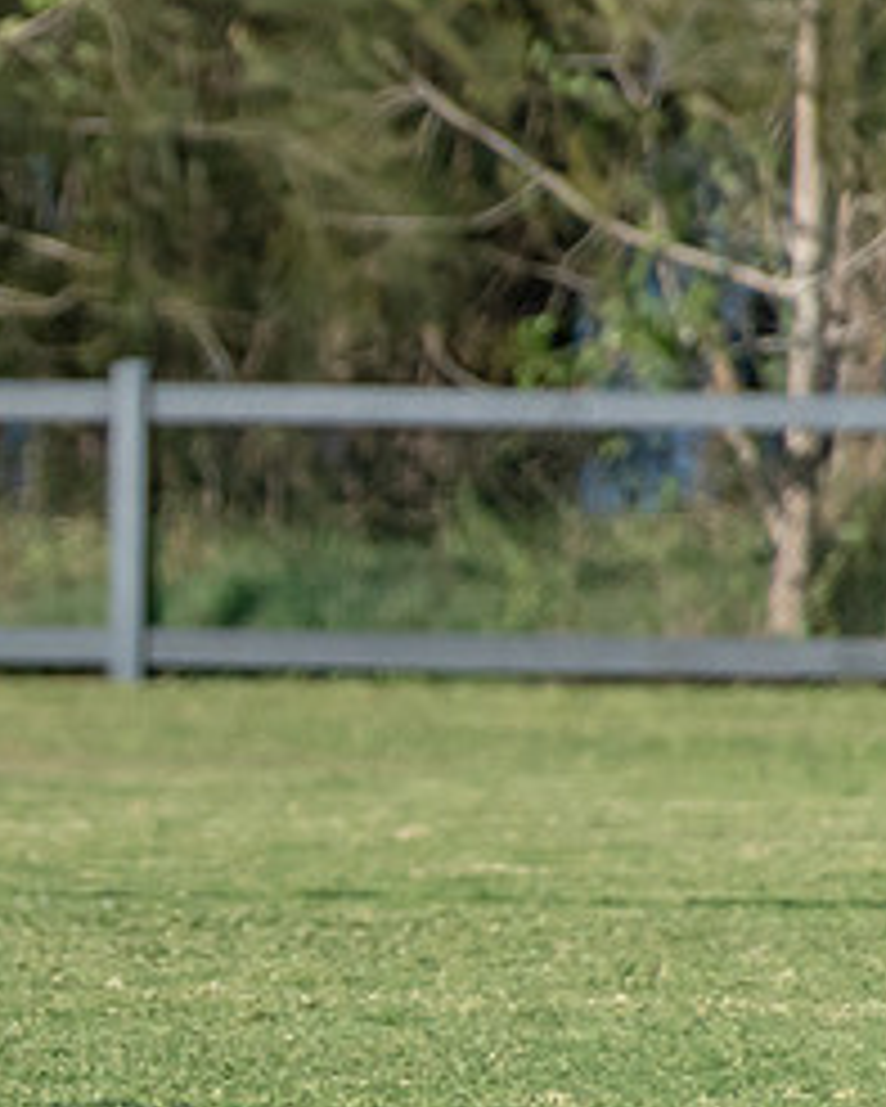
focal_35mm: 1699
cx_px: -556
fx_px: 55655
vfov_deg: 1.1
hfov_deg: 0.9
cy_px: 654
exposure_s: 1/3200
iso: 800
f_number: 6.3
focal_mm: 400
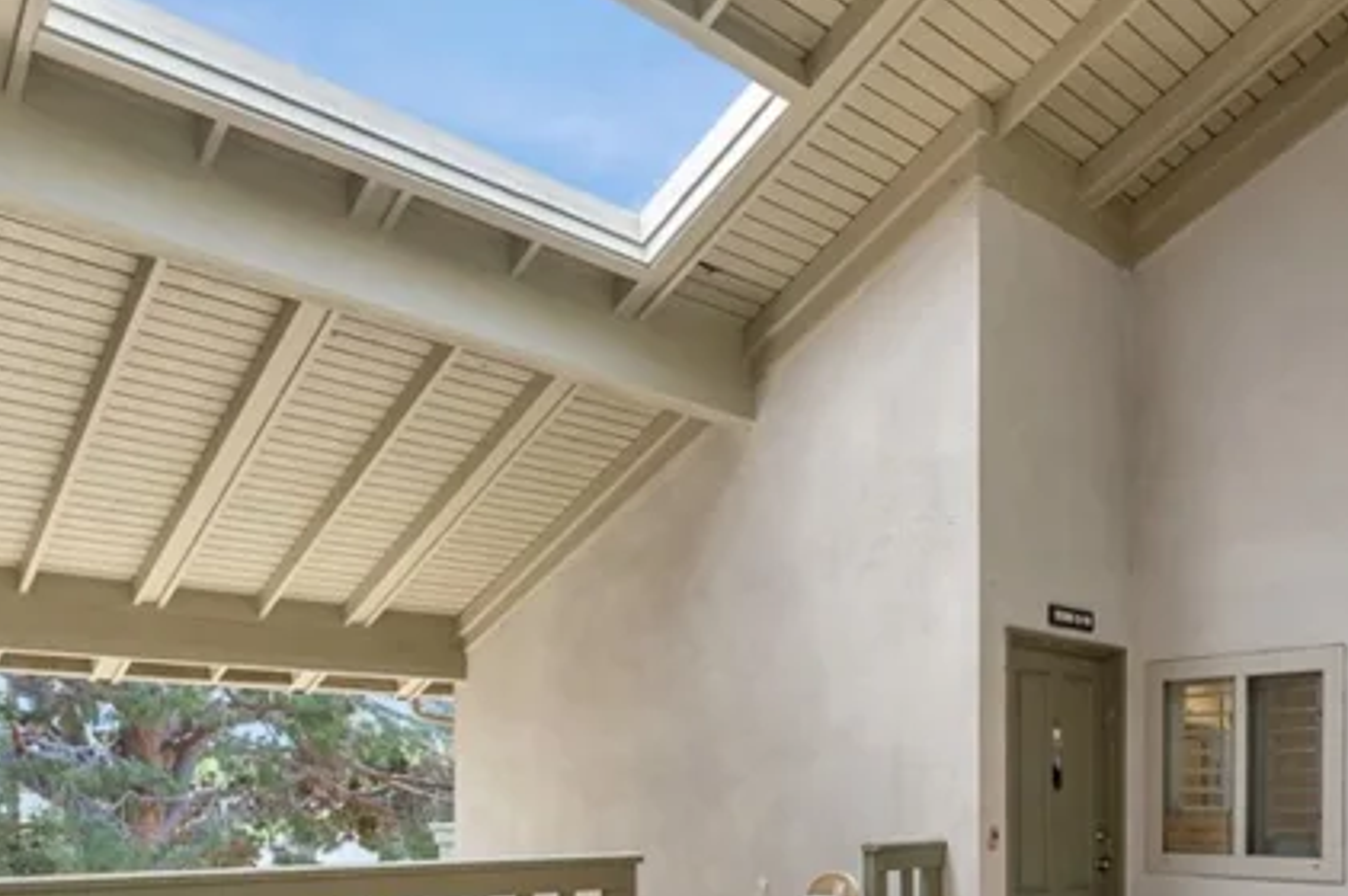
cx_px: 1001
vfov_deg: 40.3
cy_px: 806
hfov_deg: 58.9
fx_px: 1122
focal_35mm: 30
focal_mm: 10
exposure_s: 1/250
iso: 160
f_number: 3.2
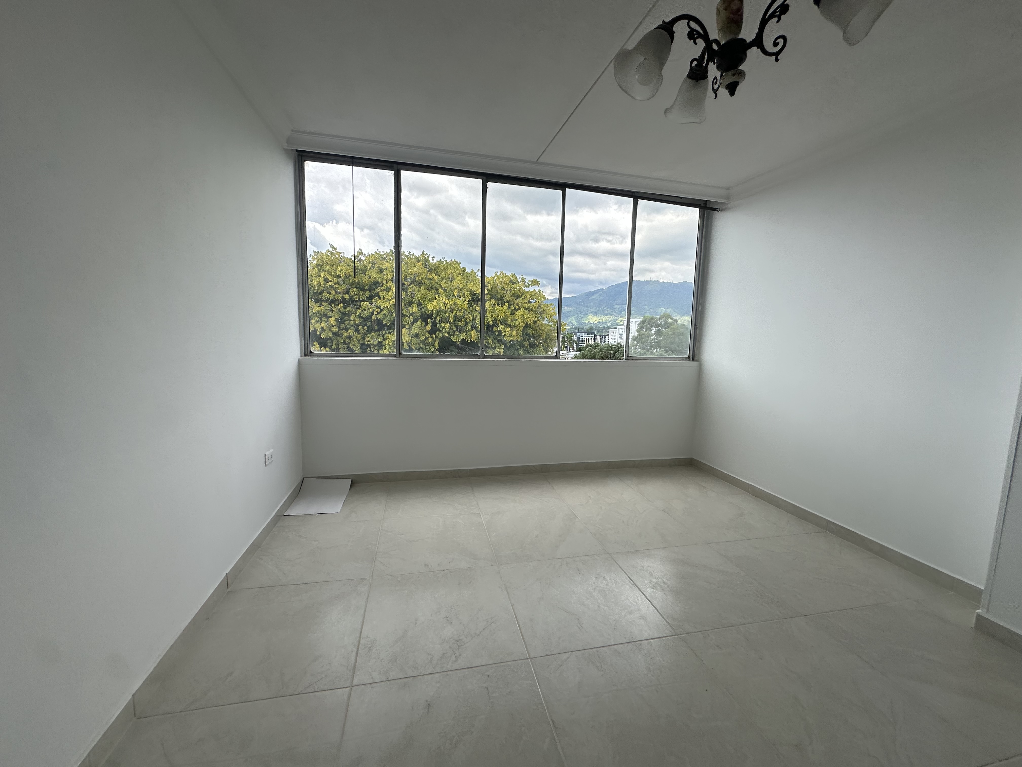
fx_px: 413
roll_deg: +0.6
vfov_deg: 85.7
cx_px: 511
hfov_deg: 102.1
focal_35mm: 14
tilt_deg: -7.4
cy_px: 384
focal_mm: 2.22
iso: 40
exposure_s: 1/537
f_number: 2.2
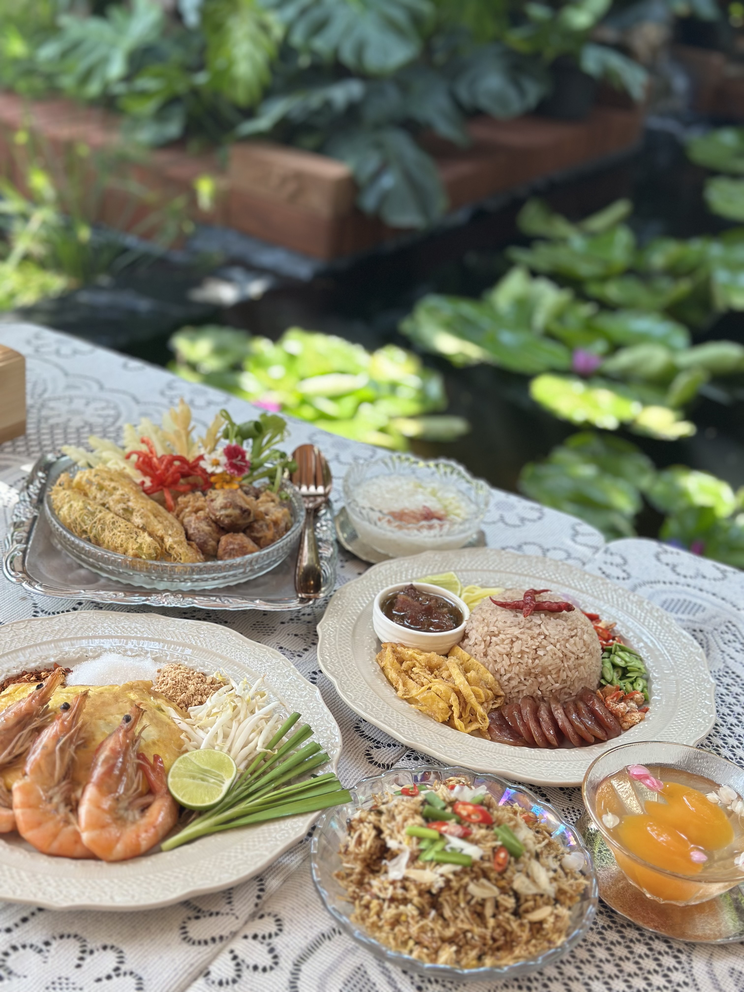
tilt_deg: -28.1
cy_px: 496
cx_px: 372
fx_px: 1376
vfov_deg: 39.7
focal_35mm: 48
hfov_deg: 30.3
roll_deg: -7.3
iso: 80
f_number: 1.78
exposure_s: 1/516
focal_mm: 6.86
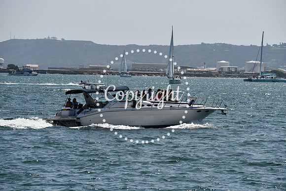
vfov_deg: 6.5
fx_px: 1669
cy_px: 96
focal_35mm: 210
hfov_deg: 9.8
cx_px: 143
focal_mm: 140
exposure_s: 1/1600
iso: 200
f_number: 7.1
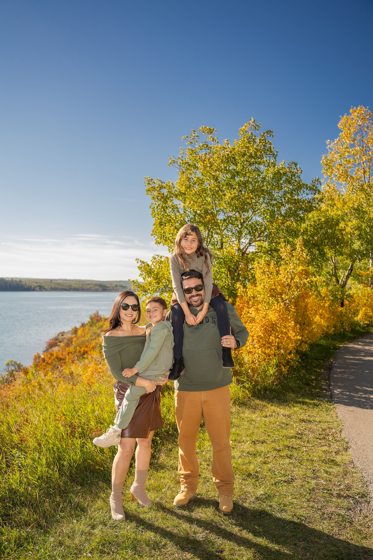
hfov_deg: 45.0
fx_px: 451
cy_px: 280
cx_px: 186
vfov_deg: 63.7
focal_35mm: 29
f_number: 2.8
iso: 320
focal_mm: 29
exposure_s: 1/2000
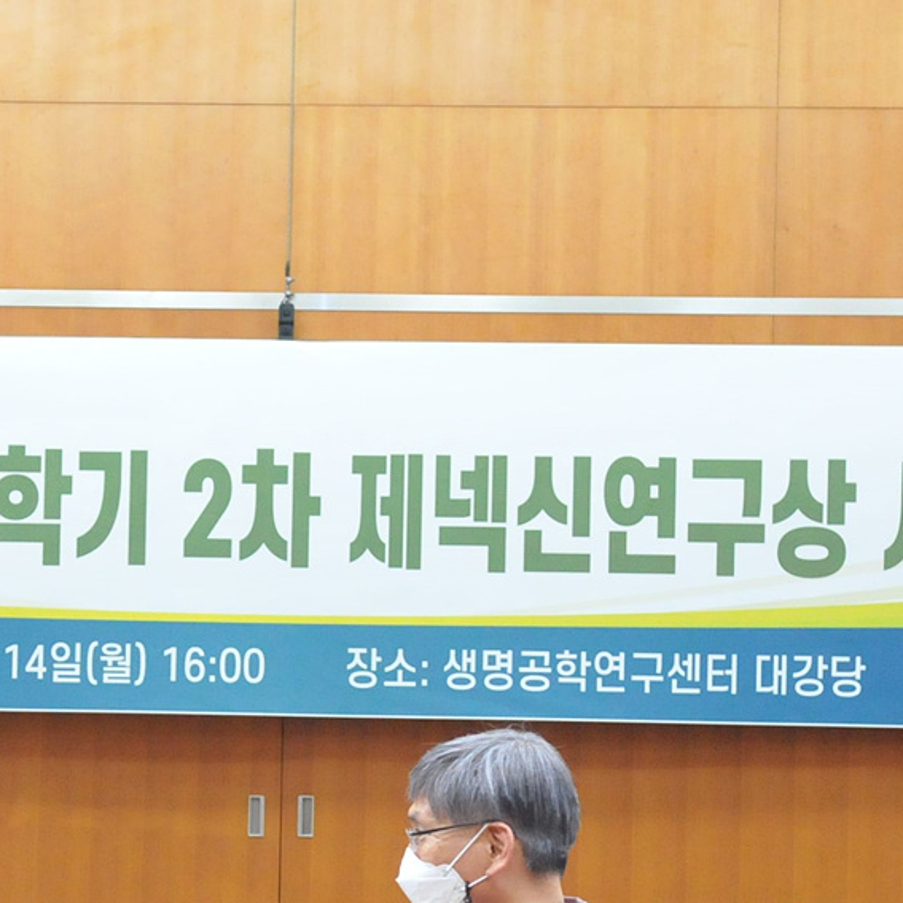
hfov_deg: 17.2
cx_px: 253
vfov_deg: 17.0
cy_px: 766
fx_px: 2981
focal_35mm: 101
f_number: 4
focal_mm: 30
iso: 3200
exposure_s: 1/60
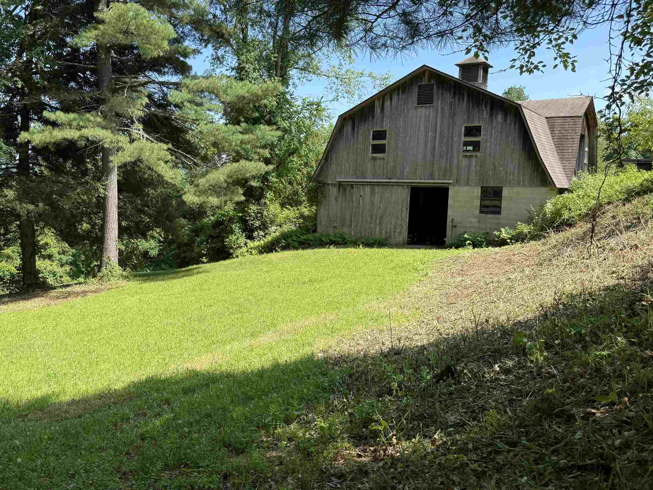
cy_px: 242
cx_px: 250
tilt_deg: -5.3
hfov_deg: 57.7
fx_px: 585
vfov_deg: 45.4
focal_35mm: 31
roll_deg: -2.1
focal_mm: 6.76
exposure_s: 1/1464
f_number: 1.78
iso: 80
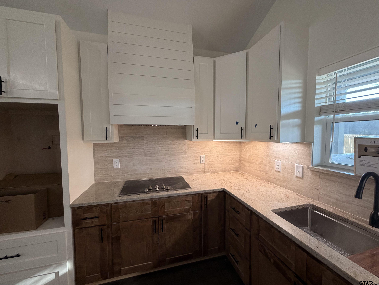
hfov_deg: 102.1
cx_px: 190
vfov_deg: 85.7
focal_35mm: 14
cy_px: 142
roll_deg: +0.8
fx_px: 153
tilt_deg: -3.7
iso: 160
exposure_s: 1/60
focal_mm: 2.22
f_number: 2.2
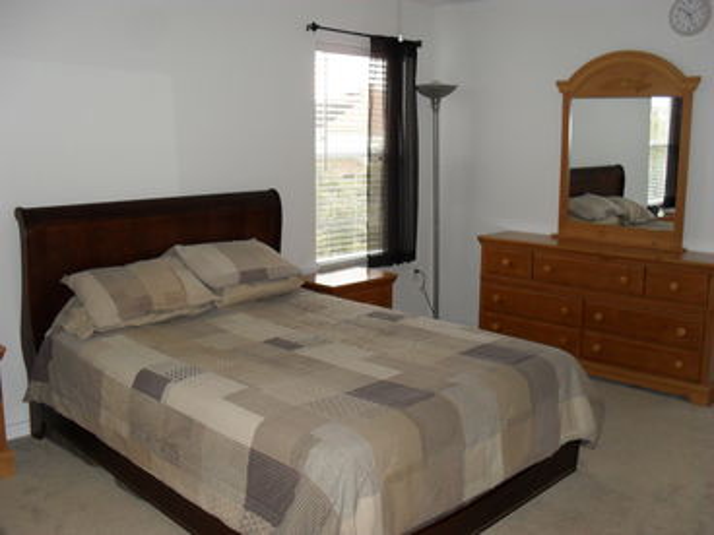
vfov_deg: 40.7
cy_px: 268
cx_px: 357
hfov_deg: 52.6
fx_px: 722
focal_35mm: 35
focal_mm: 6.3
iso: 200
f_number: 3.2
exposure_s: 1/45
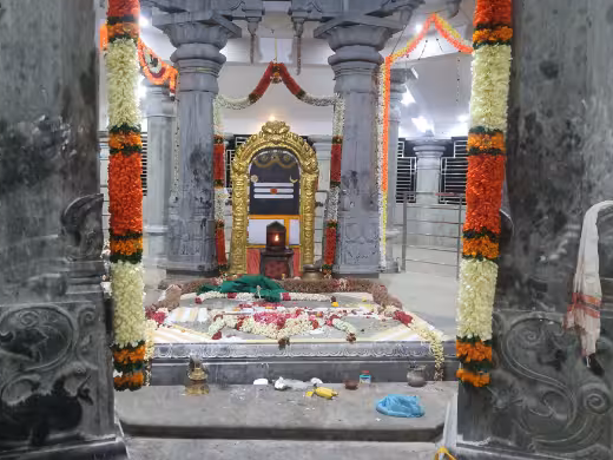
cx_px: 279
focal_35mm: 30
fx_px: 531
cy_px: 199
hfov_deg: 59.9
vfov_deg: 46.7
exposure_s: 1/50
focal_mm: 4.3
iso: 500
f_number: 1.7
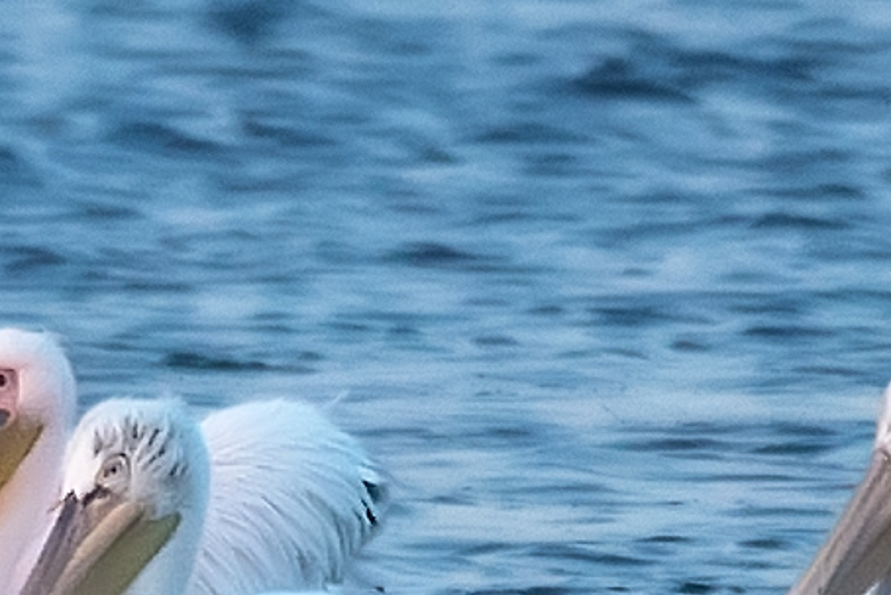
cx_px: 196
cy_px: 638
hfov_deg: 1.3
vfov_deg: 0.9
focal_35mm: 1596
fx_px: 39511
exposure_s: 1/640
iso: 800
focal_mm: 460
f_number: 5.6
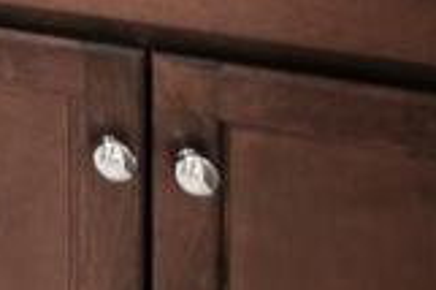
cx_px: -726
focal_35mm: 102
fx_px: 1234
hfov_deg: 12.8
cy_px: -486
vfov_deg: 10.7
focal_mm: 16
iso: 200
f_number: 8
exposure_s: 1/4
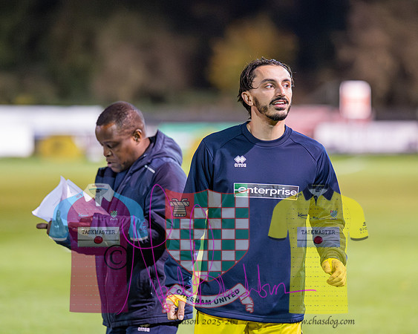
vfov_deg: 6.8
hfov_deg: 8.5
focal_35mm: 228
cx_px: 235
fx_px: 2815
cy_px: 167
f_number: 1.8
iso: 5000
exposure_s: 1/500
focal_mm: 135
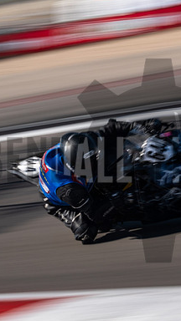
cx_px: 158
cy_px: 161
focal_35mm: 225
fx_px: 1920
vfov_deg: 9.6
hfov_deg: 5.4
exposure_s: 1/40
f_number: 14
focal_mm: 94.5
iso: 160
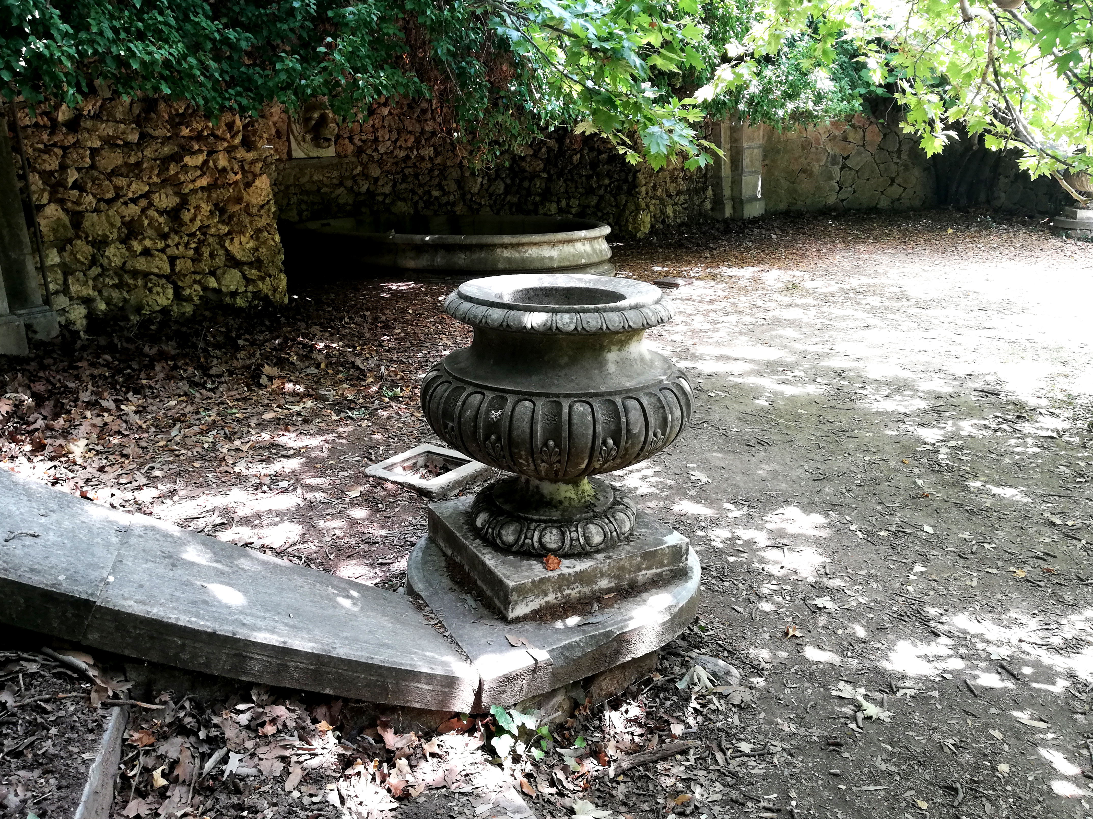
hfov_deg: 63.4
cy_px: 381
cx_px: 539
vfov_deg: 49.7
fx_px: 884
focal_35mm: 28
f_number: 2.2
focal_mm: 3.81
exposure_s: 1/50
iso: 64
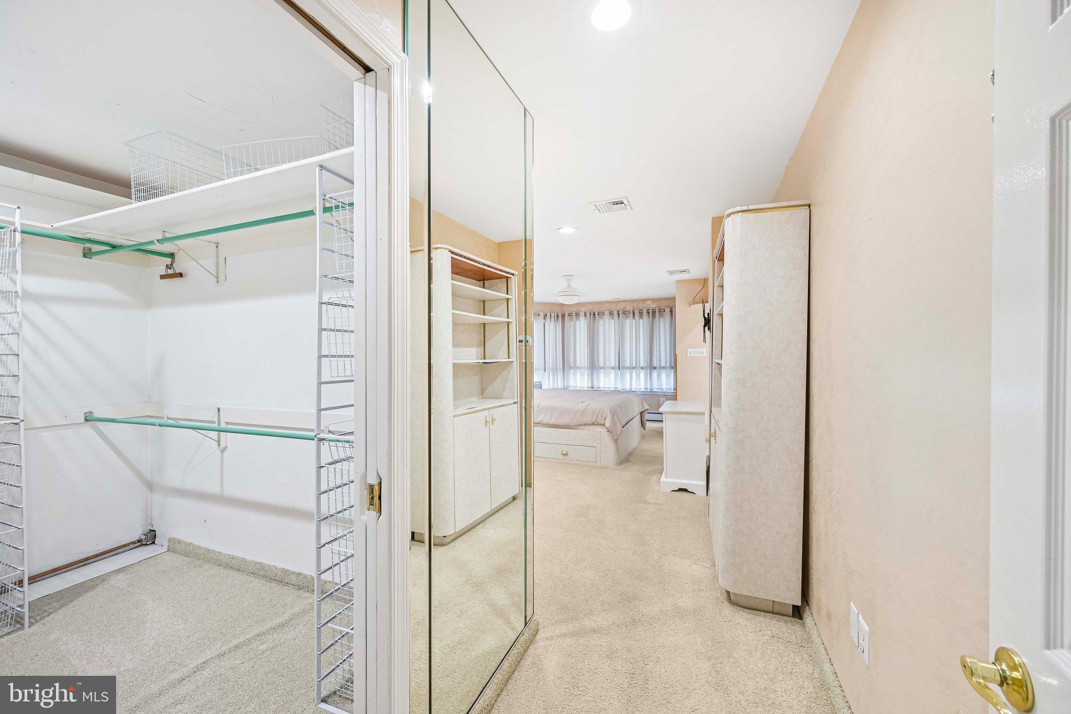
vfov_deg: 81.2
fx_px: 416
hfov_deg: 104.3
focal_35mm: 14
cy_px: 357
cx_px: 536
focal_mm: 14
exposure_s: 1/6
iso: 400
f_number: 8
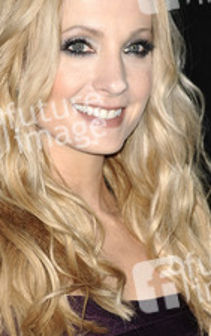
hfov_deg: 2.8
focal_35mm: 476
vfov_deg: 4.4
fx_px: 4370
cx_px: 74
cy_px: 203
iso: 200
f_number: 4
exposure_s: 1/200
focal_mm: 175
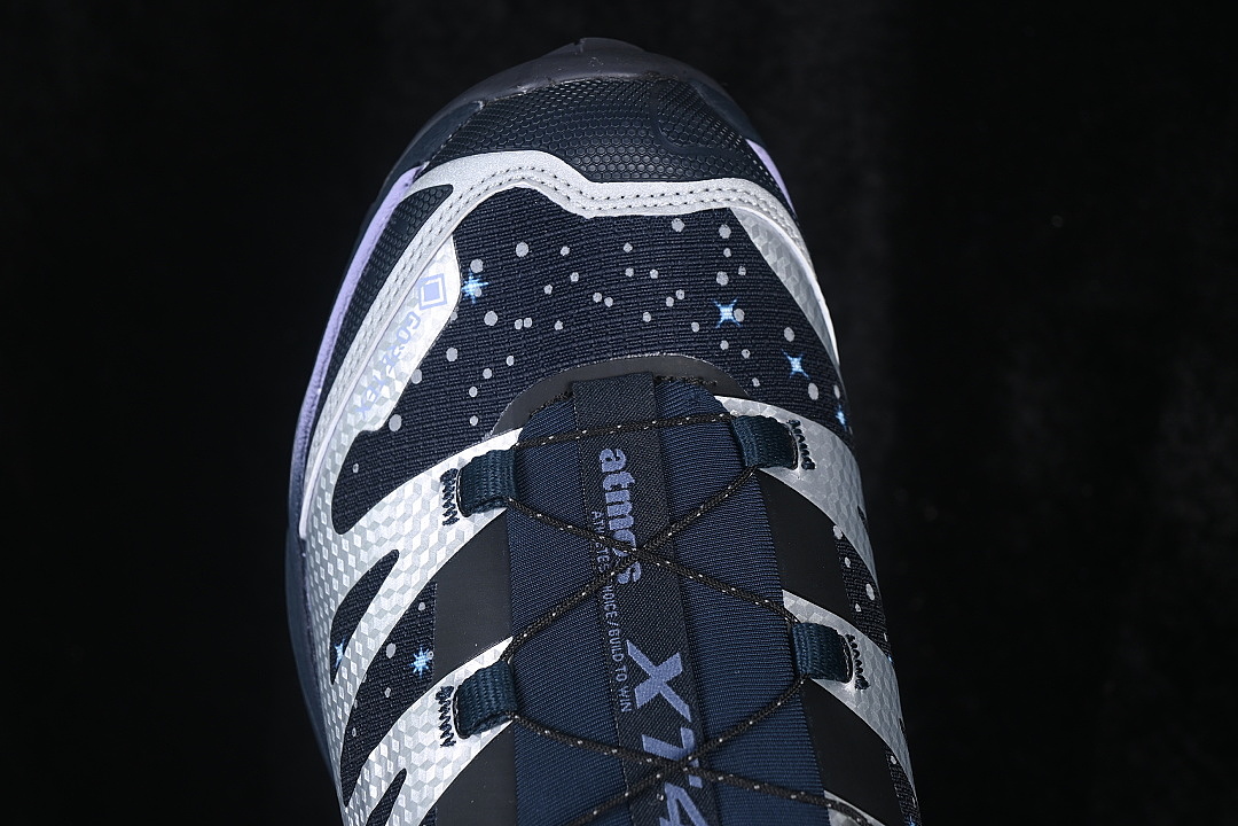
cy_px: 413
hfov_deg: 27.0
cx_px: 619
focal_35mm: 75
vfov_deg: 18.2
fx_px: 2579
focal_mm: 50
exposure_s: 1/60
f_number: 6.3
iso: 160
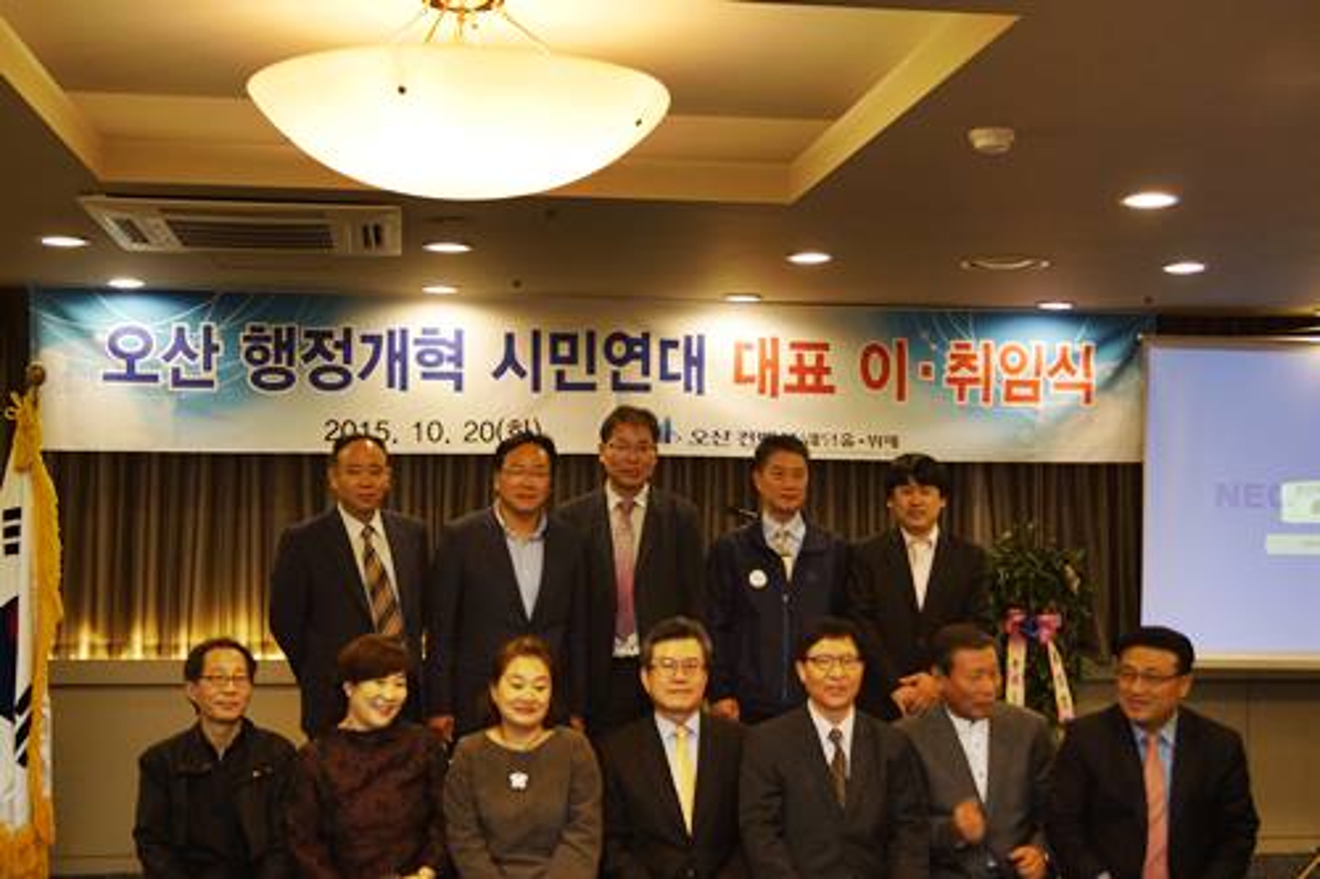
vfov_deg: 29.8
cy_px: 440
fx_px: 1649
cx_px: 660
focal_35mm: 45
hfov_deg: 43.6
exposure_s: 1/60
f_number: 4.5
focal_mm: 30
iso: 800
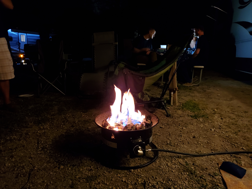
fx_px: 189
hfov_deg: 67.3
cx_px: 126
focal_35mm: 26
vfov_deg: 53.1
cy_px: 94
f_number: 1.5
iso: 640
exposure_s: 1/10
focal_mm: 4.3
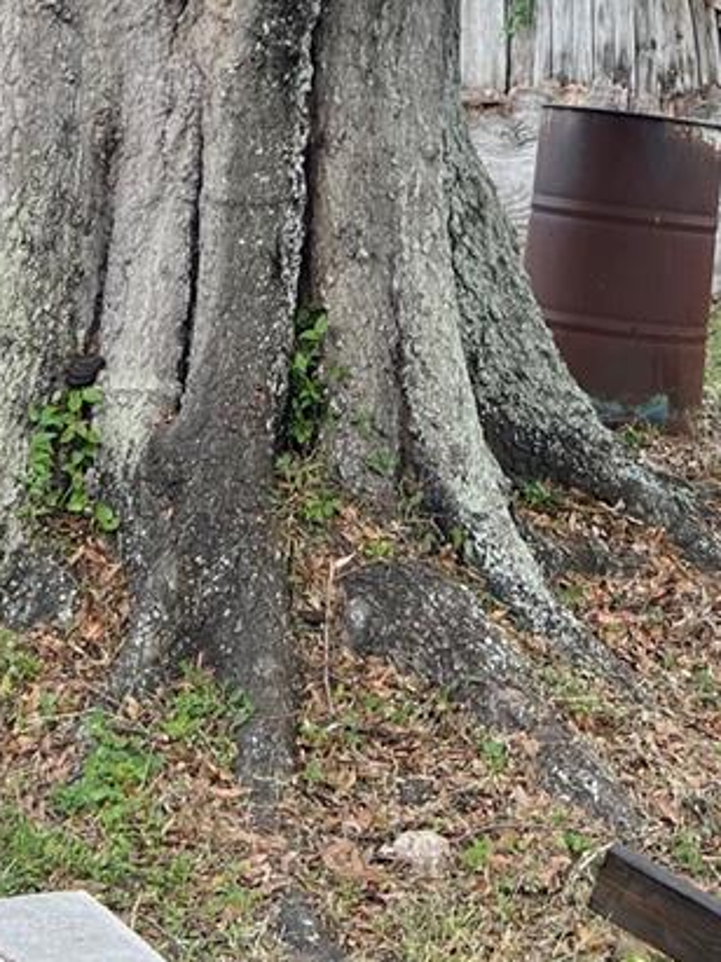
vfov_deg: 23.6
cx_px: 482
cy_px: -176
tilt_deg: +3.1
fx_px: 2112
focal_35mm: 76
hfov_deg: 19.3
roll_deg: -0.2
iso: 50
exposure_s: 1/443
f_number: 1.5
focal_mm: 5.7
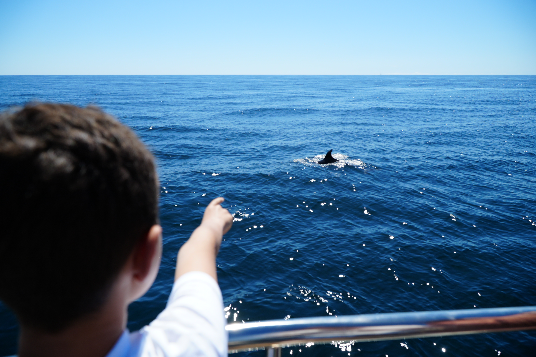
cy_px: 178
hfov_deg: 67.4
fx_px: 402
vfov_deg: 47.9
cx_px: 268
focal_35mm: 27
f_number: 5
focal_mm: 18
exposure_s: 1/800
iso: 100
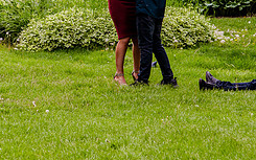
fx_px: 1381
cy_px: -15
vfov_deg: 6.6
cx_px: 65
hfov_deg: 10.6
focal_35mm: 198
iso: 800
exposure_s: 1/320
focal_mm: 82
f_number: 5
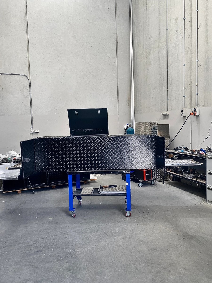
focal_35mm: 26
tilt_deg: -2.5
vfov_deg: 67.3
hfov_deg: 53.1
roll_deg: +2.5
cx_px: 106
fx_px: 212
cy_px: 142
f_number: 1.8
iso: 40
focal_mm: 4.25
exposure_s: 1/122
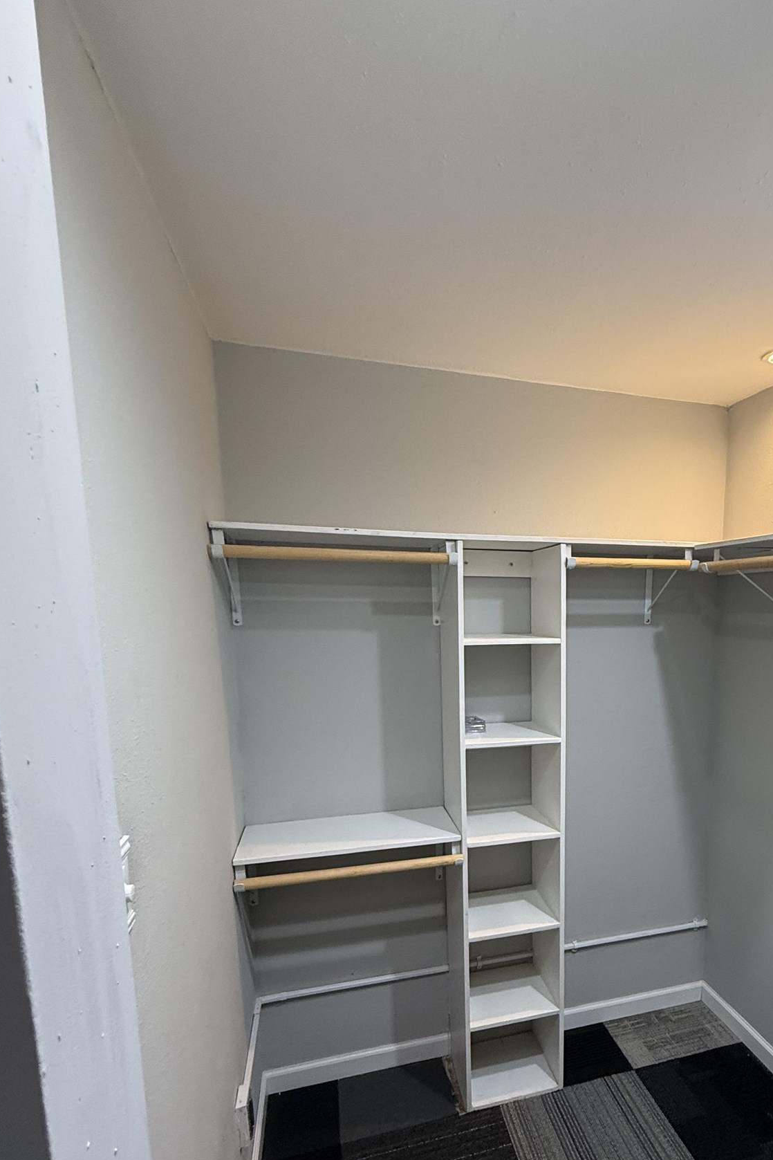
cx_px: 543
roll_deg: -0.5
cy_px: 703
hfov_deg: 59.8
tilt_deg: -5.8
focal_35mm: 20
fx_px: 644
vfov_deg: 82.8
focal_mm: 2.22
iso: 250
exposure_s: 1/60
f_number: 2.2
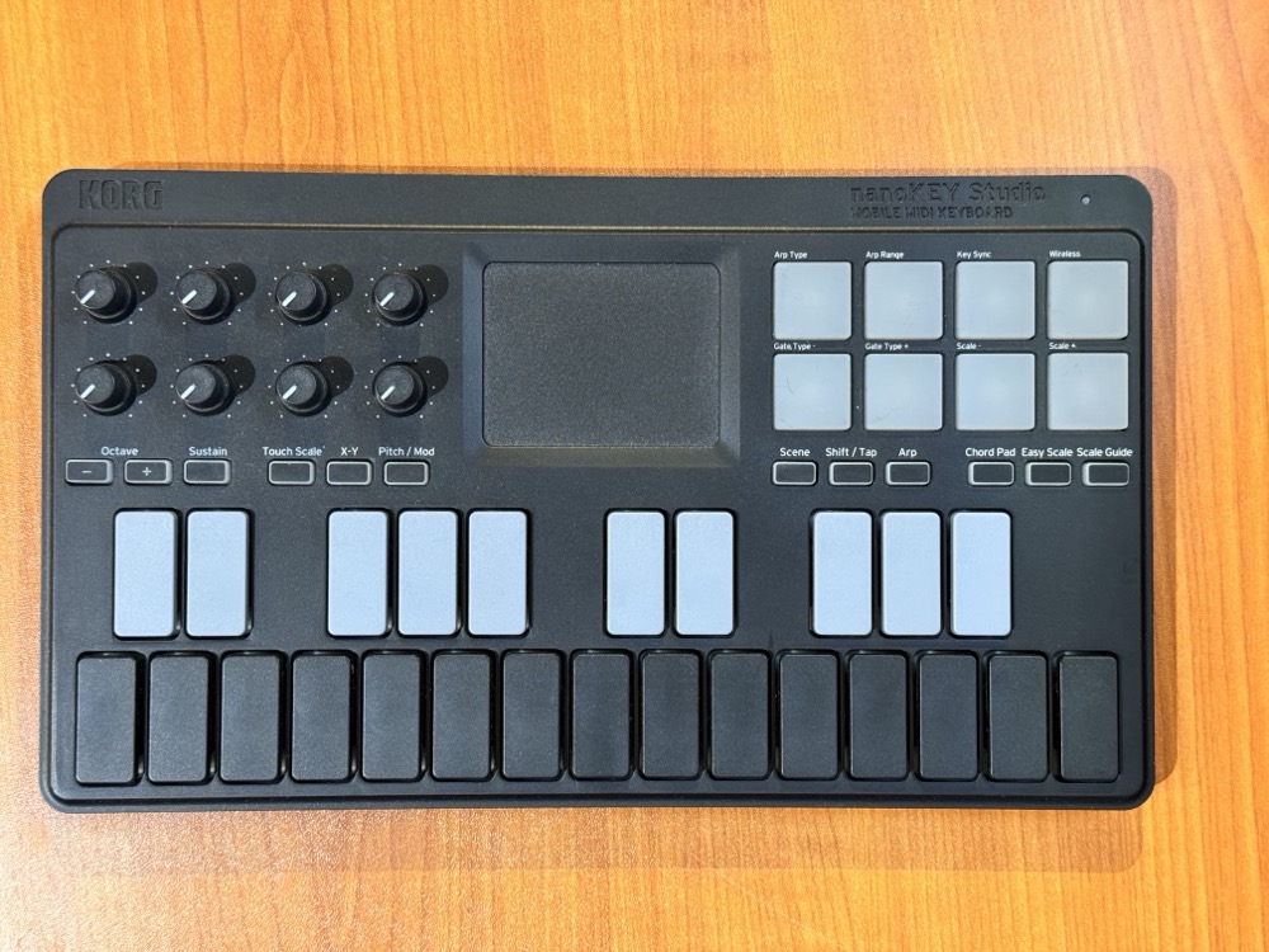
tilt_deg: -87.5
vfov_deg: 30.3
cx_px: 634
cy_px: 476
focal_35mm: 48
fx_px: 1760
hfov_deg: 39.7
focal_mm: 6.86
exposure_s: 1/30
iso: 400
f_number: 1.78
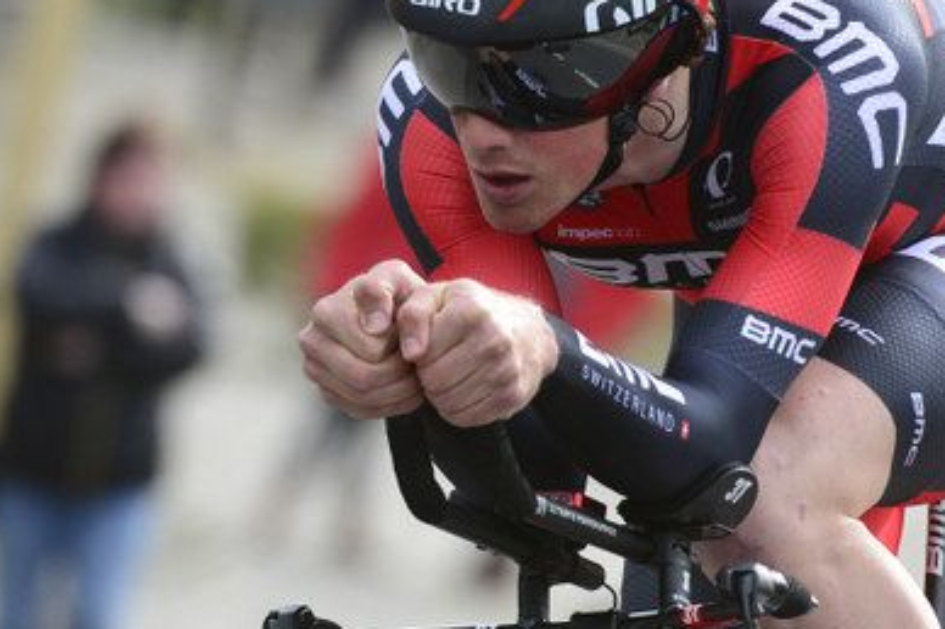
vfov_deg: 1.7
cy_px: 288
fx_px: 21637
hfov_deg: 2.5
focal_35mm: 825
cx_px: 845
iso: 1000
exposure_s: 1/1000
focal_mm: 400
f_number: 7.1
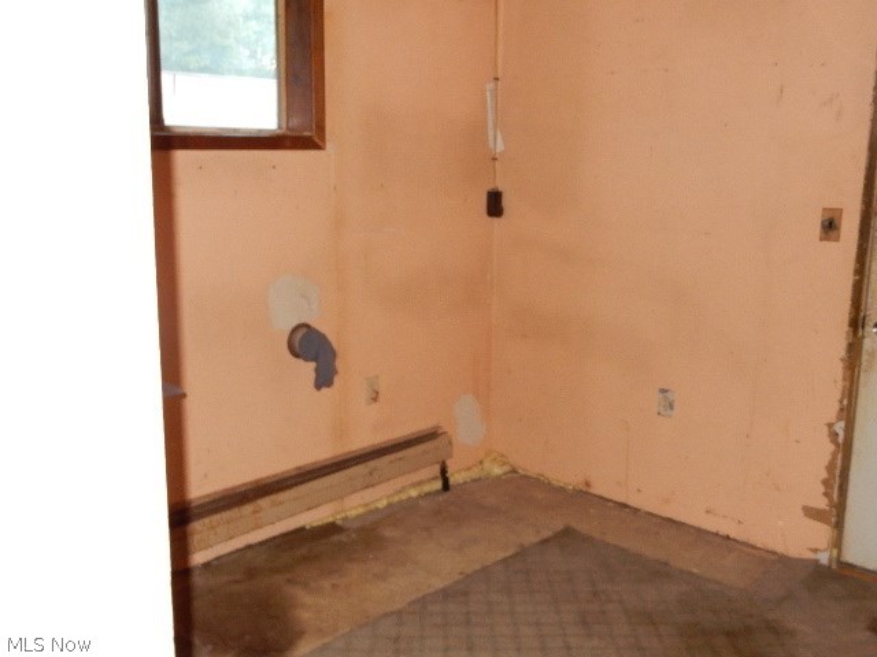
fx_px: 912
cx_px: 438
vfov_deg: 39.7
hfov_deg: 51.4
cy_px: 328
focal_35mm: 36
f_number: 4
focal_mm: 6.4
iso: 400
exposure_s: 1/30
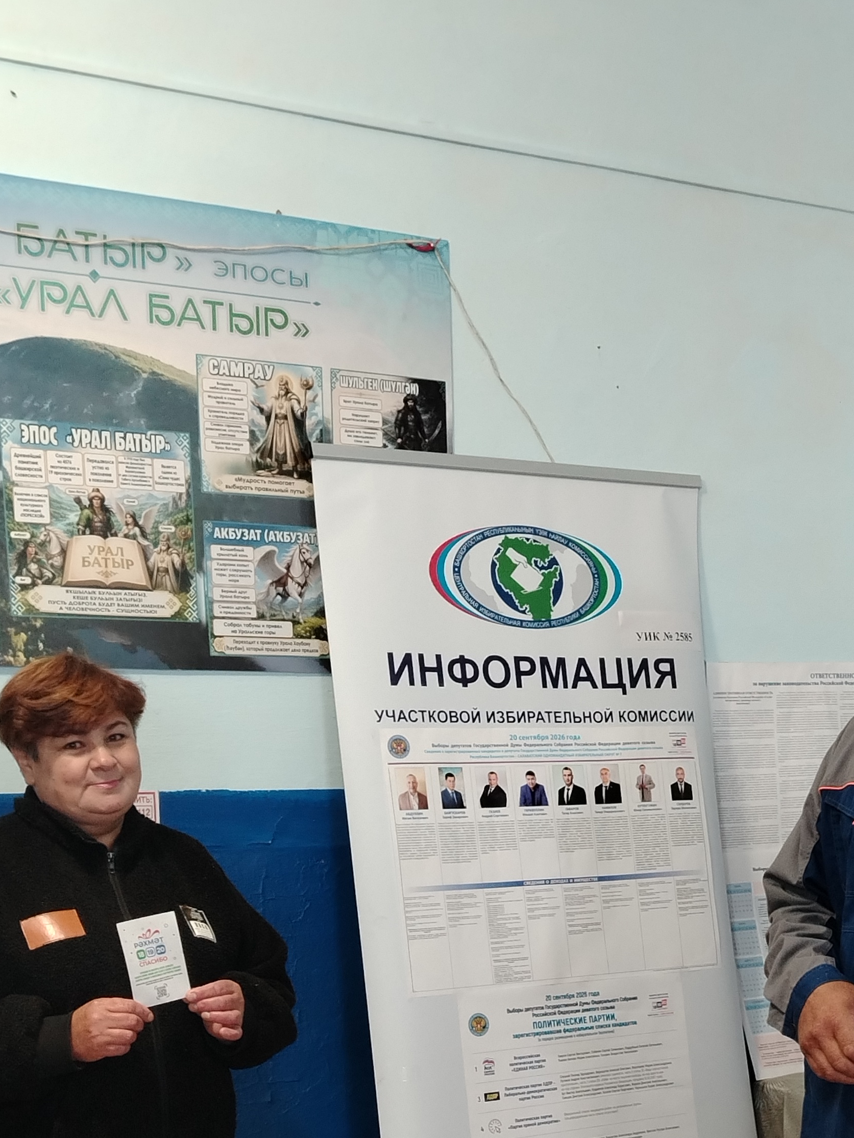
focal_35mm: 52
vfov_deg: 35.1
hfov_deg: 27.8
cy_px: 987
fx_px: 1711
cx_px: 604
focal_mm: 5.25
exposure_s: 1/25
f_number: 1.75
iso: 2181
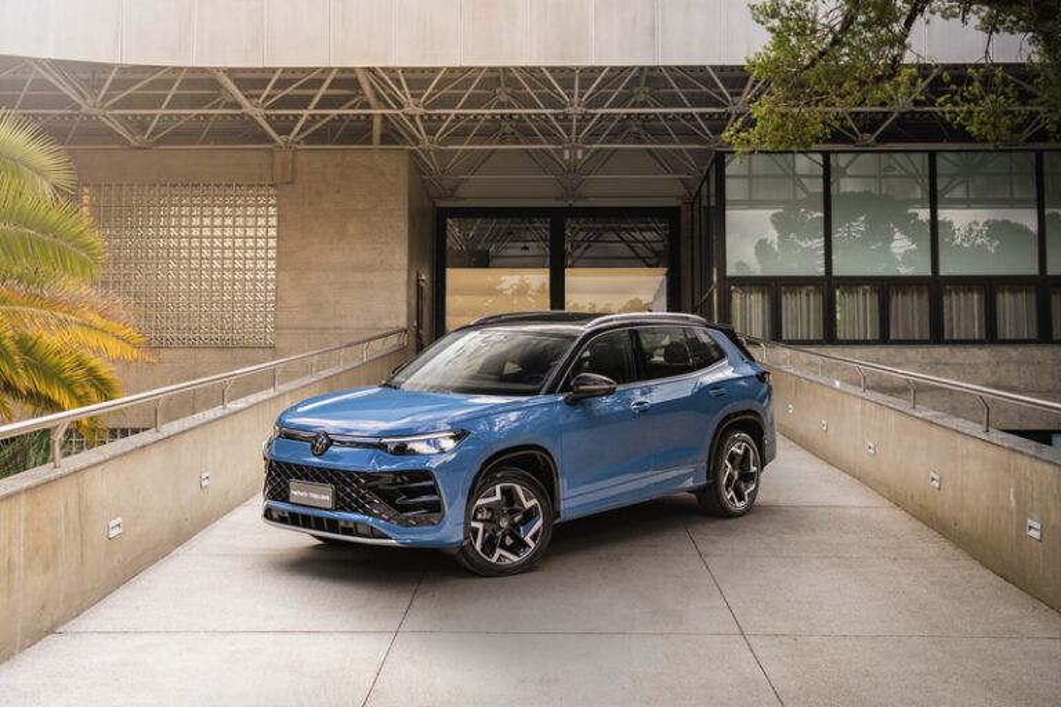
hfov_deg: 46.4
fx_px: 1238
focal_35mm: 42
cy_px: 354
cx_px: 530
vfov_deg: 31.9
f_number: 4
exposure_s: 1/125
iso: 100
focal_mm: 42
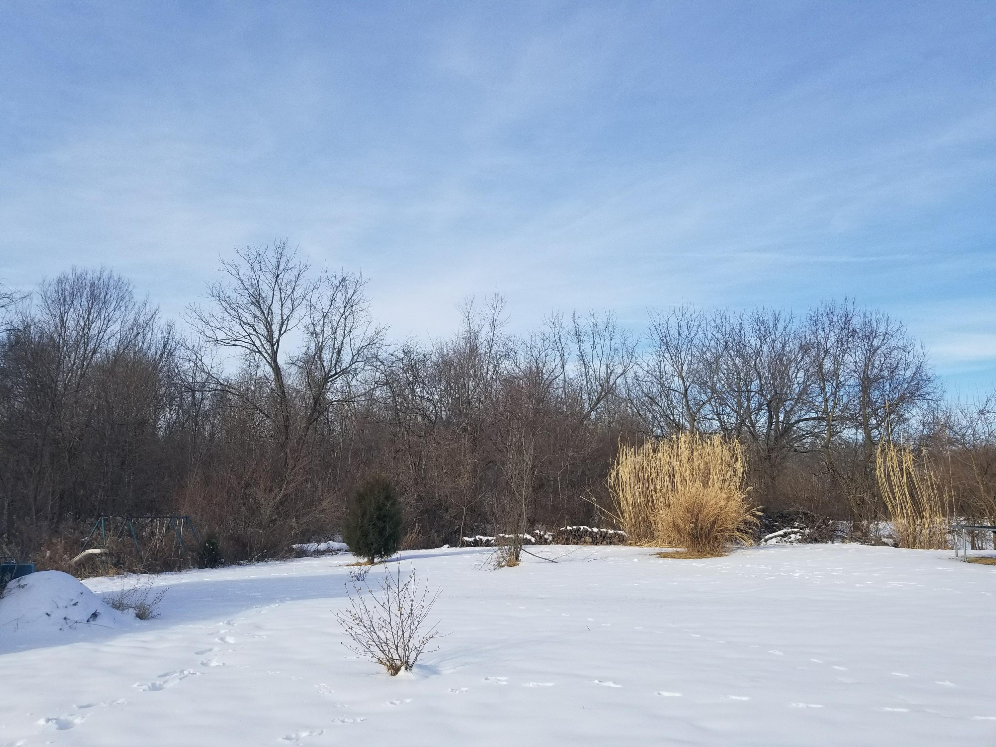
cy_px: 374
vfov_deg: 53.1
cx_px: 498
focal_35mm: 26
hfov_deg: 67.3
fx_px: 748
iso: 50
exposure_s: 1/2464
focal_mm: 4.25
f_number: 1.7
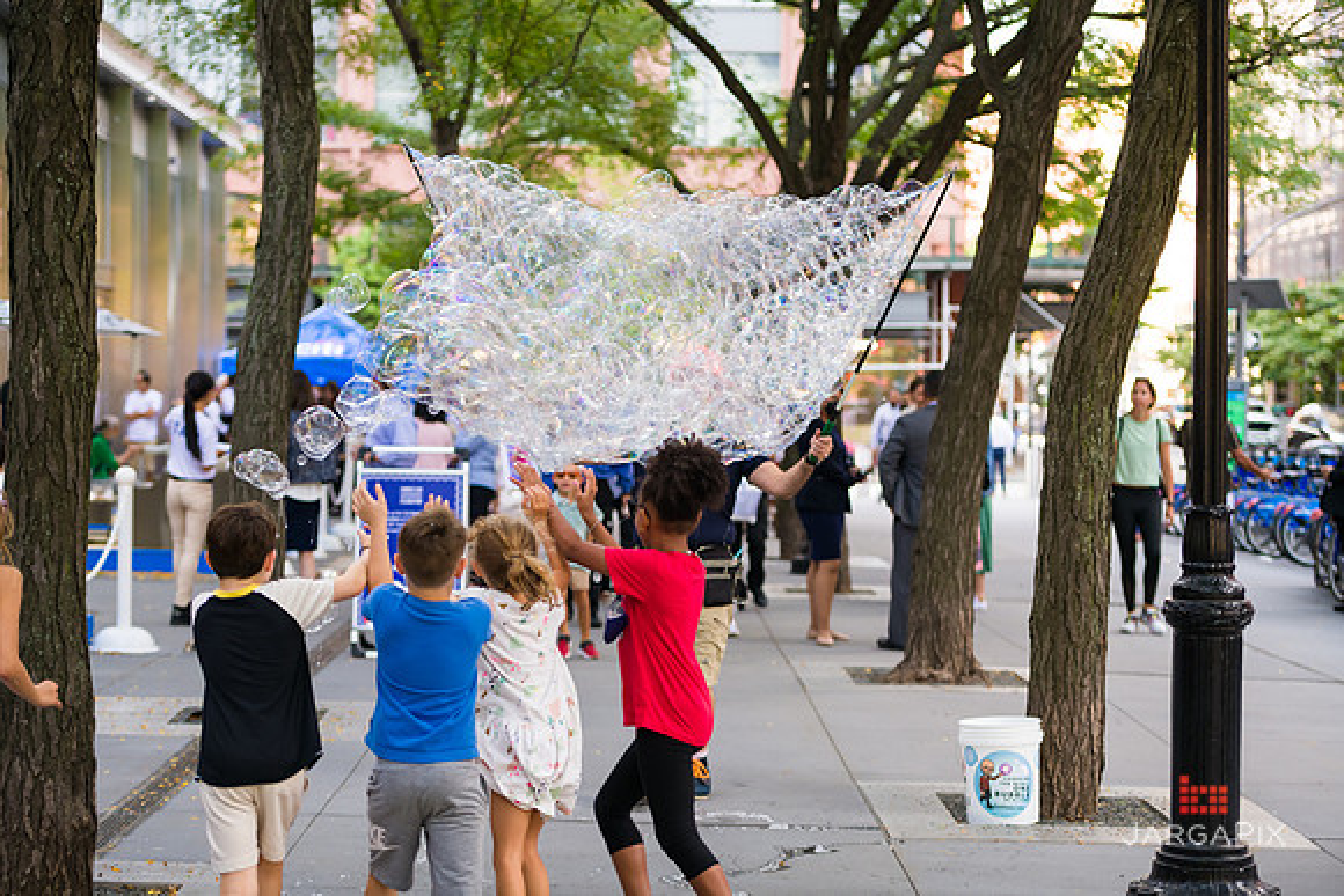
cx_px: 672
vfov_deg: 16.7
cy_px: 448
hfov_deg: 24.8
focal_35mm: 82
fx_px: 3062
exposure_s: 1/400
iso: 400
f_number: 3.2
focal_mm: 82
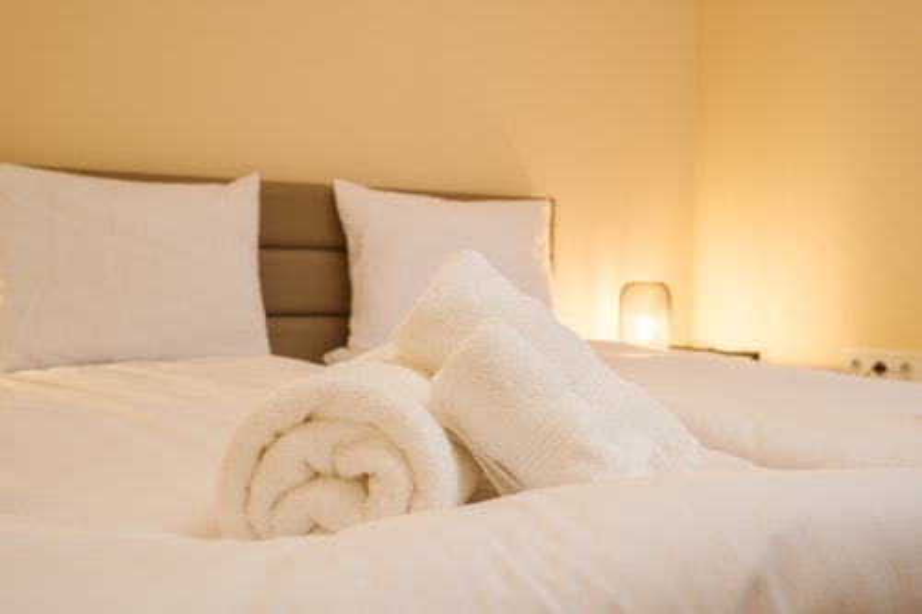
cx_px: 461
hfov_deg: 53.1
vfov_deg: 36.8
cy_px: 307
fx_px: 922
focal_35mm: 36
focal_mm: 24
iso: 320
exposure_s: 1/40
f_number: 5.6
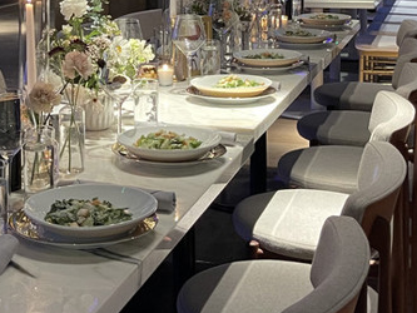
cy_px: -46
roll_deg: +0.5
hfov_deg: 24.9
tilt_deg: -3.4
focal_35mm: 78
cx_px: 136
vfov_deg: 18.1
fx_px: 940
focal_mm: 5.1
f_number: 1.6
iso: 640
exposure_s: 1/40
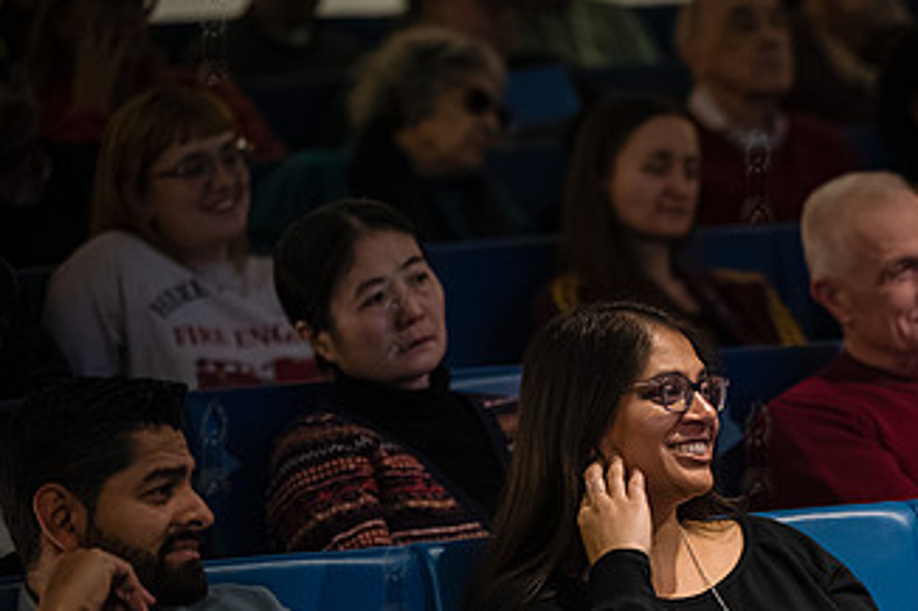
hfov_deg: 7.7
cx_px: 755
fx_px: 6805
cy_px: 445
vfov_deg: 5.1
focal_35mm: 267
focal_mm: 150
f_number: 2.8
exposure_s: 1/200
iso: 8000
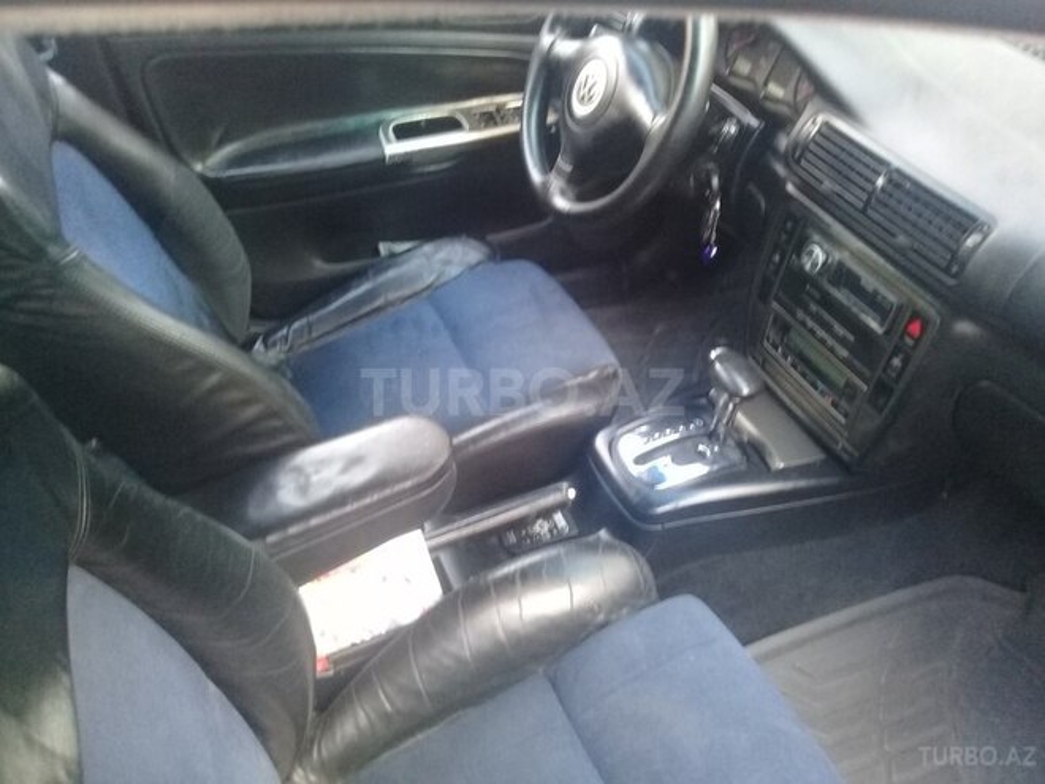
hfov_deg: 58.4
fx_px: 936
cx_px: 522
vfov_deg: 45.4
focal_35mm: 31
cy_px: 392
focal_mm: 3.3
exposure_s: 1/20
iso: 200
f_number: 2.2
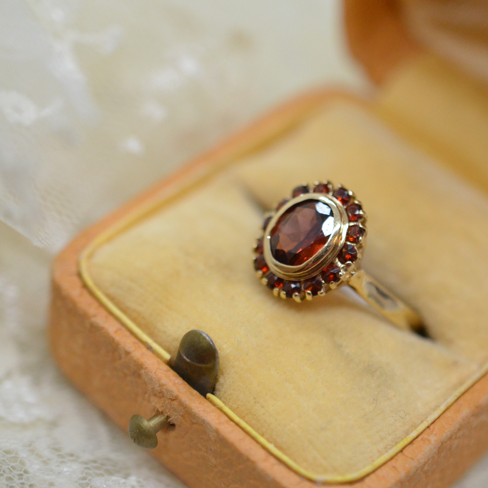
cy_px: 241
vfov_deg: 21.1
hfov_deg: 21.1
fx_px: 1308
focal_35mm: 82
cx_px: 317
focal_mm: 40
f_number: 4
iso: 2500
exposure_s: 1/2000
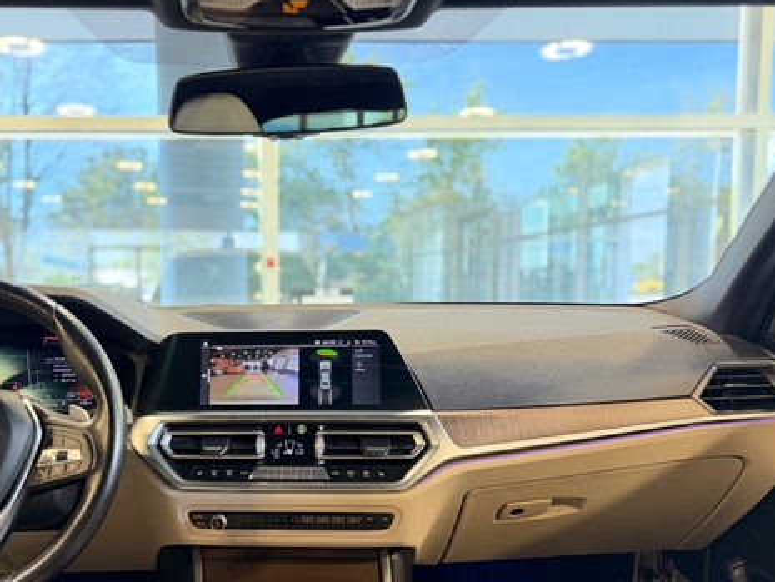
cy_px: 369
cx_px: 267
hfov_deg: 54.4
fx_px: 739
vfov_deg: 42.6
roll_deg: +0.8
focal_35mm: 33
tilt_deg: -6.1
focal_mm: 6.76
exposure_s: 1/40
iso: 640
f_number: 1.78
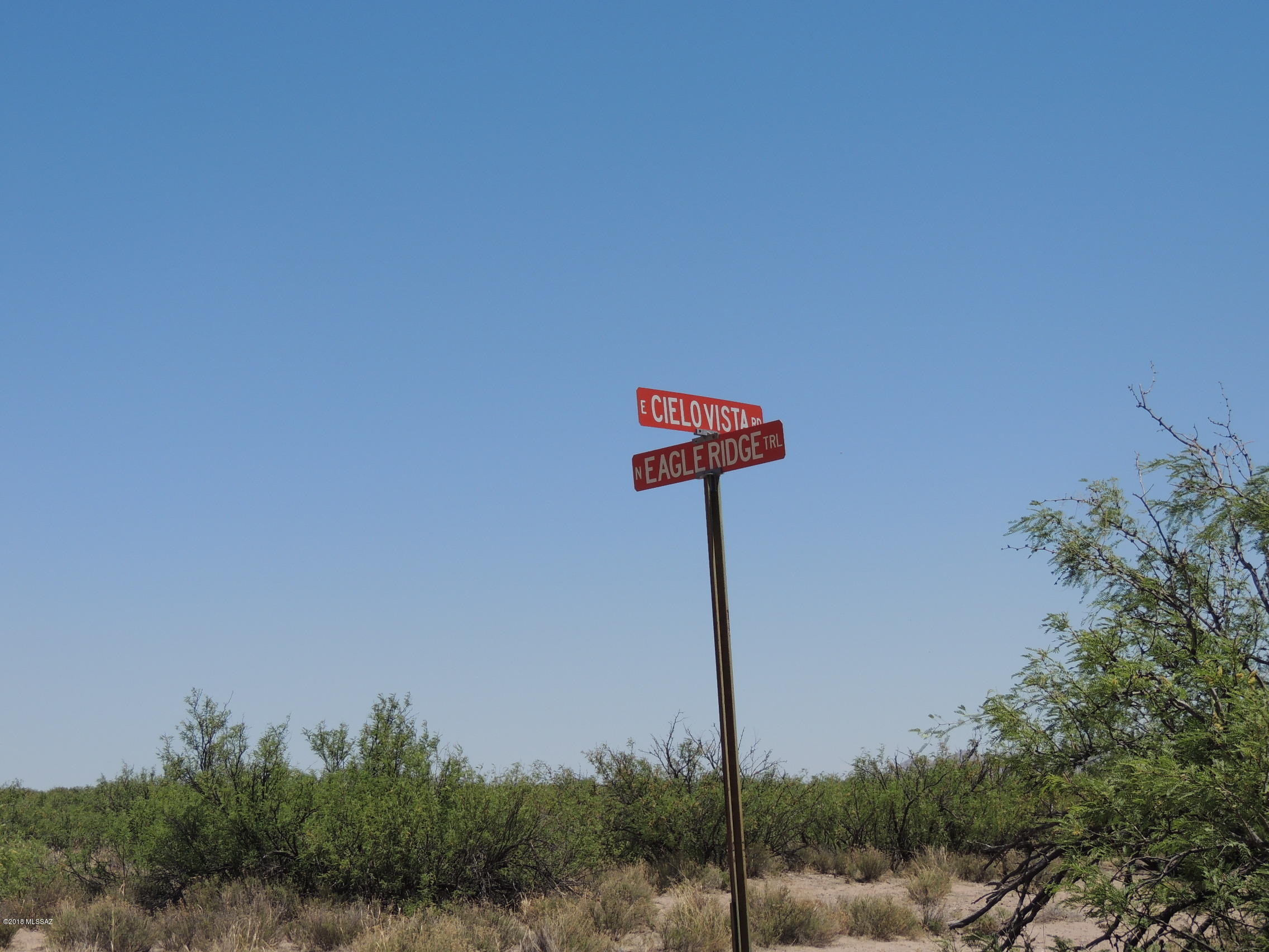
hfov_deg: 27.8
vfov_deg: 21.0
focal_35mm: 70
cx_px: 634
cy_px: 476
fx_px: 2566
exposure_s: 1/1600
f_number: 3.9
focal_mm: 12.4
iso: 100
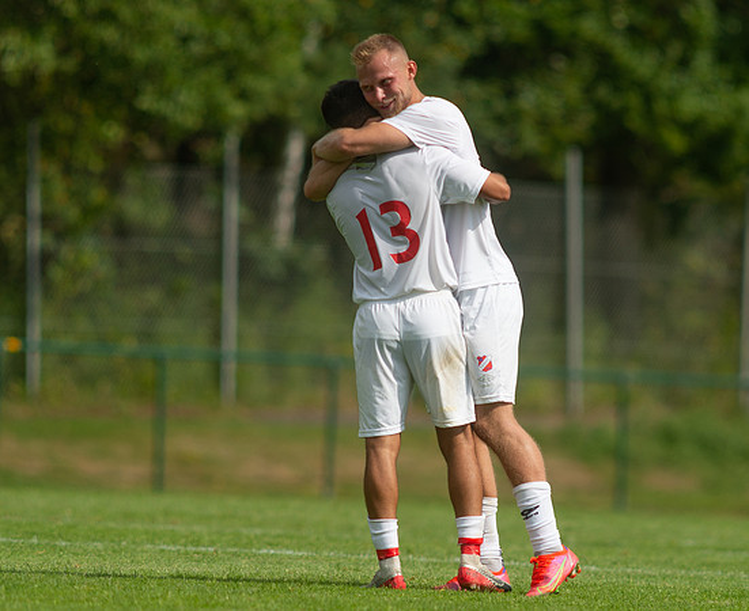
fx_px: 16063
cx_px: 400
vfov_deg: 2.2
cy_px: 356
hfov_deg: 2.7
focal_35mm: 719
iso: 100
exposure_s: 1/1250
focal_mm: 420
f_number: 4
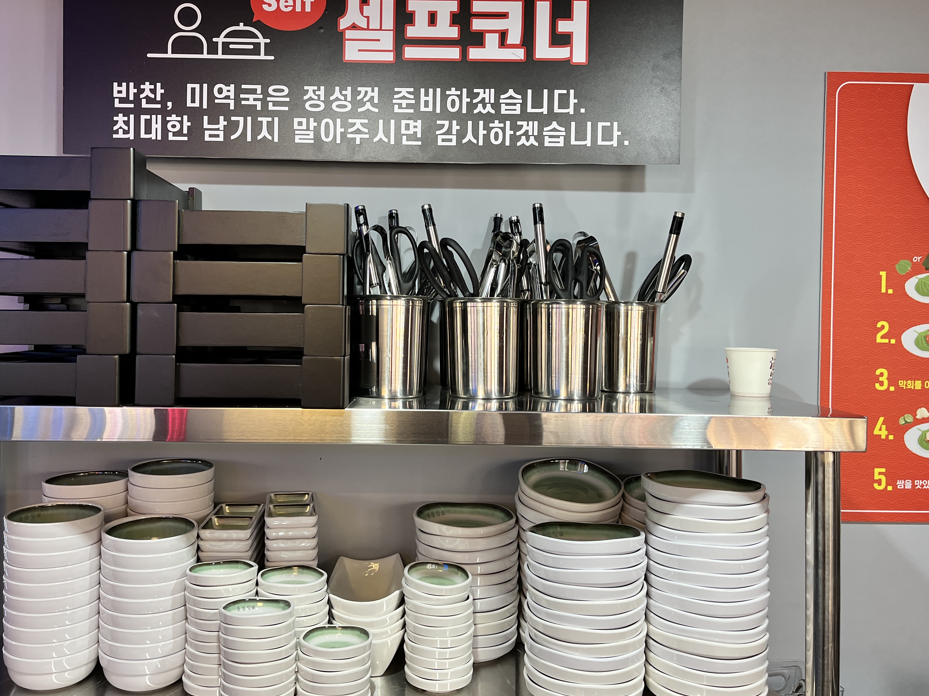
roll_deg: -0.9
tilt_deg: -0.4
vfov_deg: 45.4
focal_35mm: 31
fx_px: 832
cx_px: 406
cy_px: 318
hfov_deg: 58.2
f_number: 1.6
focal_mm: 5.1
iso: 125
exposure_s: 1/120
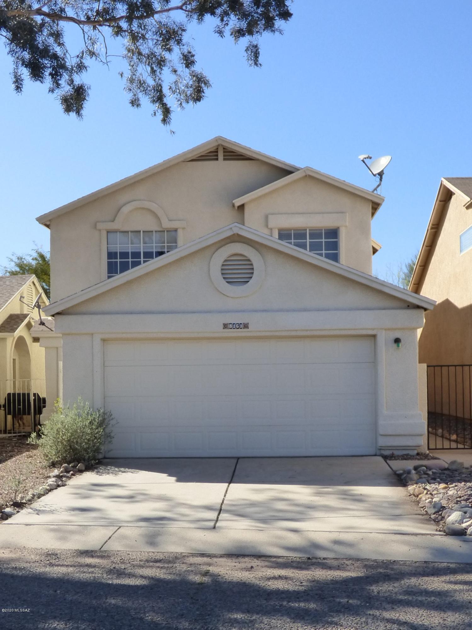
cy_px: 315
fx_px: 509
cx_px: 236
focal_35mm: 28
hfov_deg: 49.7
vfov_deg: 63.5
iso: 200
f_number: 4.5
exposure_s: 1/800
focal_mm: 4.83
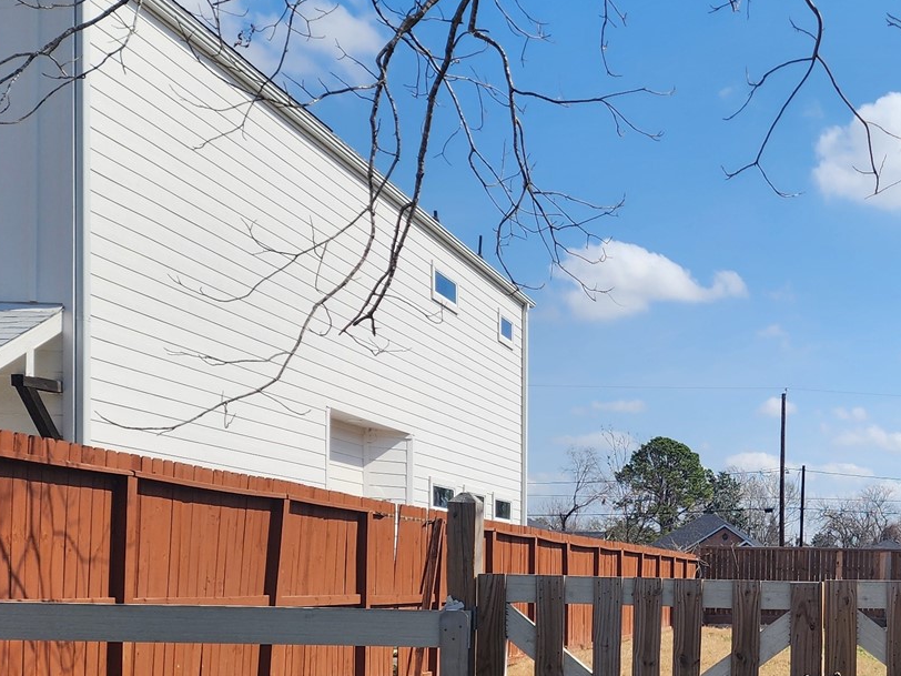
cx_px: 927
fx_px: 1510
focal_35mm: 58
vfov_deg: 24.5
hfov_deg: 30.6
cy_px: 614
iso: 12
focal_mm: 6.4
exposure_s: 1/1399
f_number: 1.8
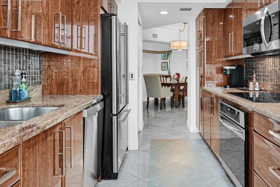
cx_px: 158
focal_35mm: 29
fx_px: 226
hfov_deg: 63.4
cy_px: 68
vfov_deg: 44.5
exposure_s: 1/25
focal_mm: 14
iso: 100
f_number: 4
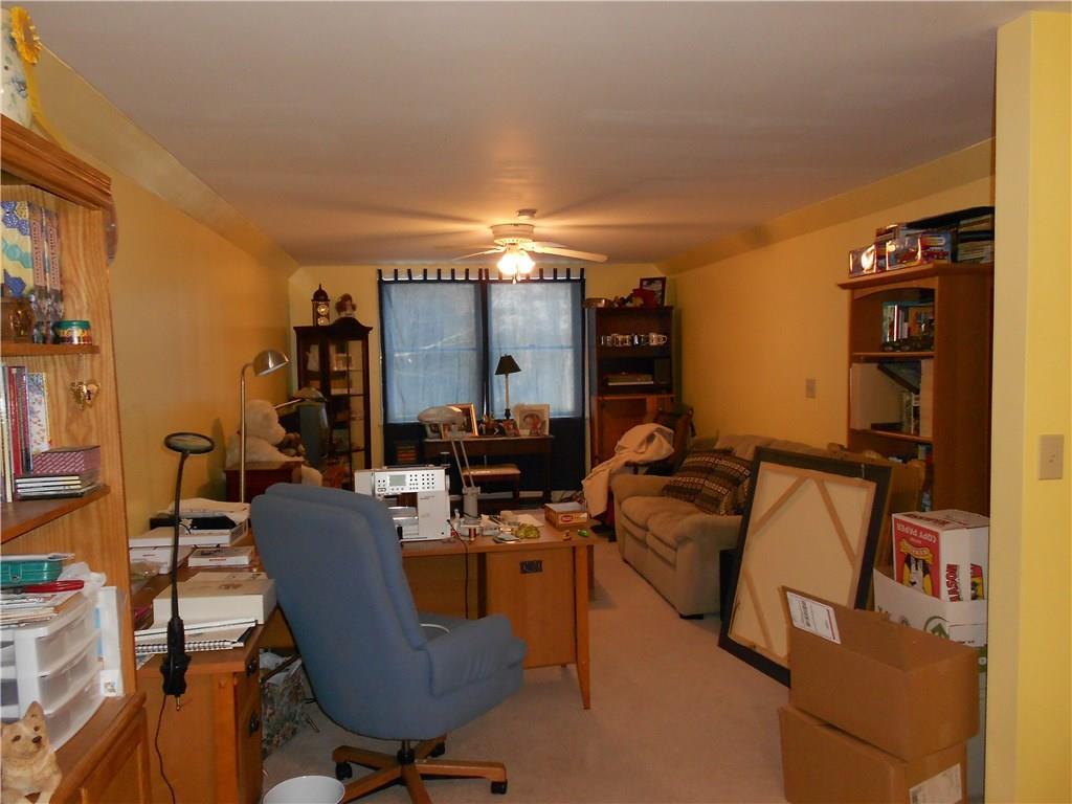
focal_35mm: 26
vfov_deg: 53.1
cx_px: 536
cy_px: 402
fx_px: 805
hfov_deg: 67.3
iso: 250
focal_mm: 4.6
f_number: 3.2
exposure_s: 1/25
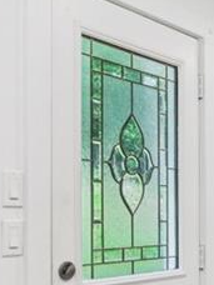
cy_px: 232
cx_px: 383
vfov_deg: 26.8
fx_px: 587
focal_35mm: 71
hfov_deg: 17.1
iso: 400
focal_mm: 11
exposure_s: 1/40
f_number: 8
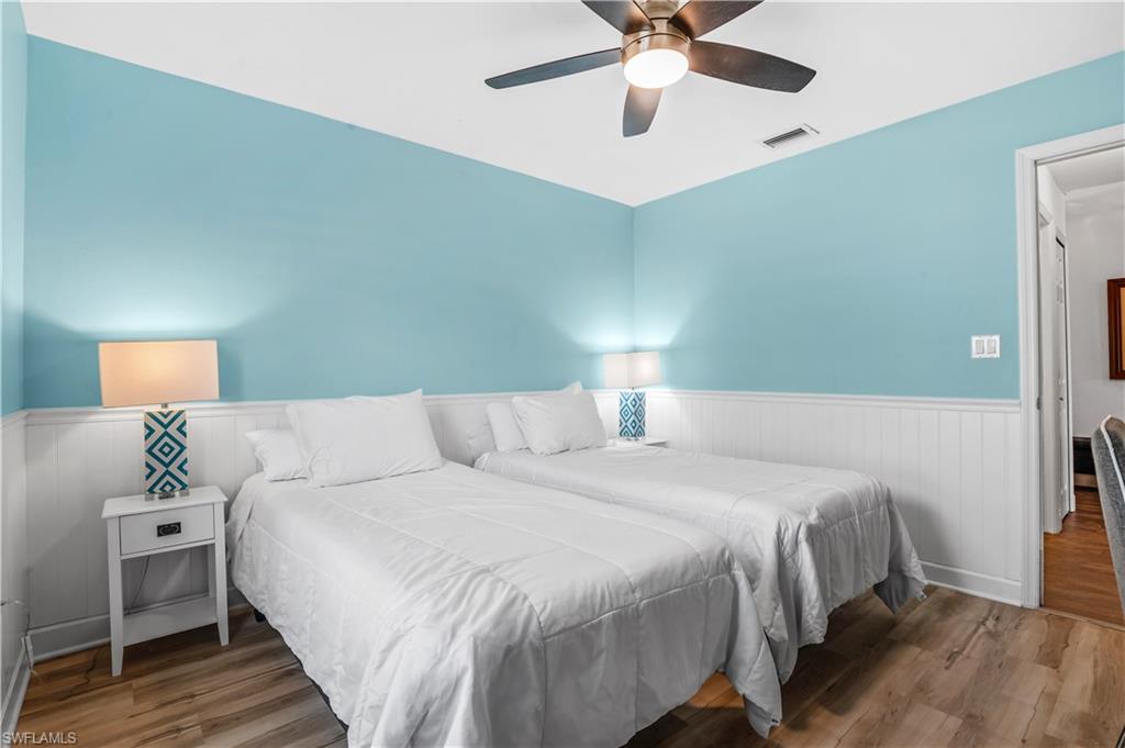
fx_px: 500
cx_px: 562
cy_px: 374
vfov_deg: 73.7
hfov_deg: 96.8
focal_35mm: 16
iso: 320
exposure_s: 1/6
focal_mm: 16
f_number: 10
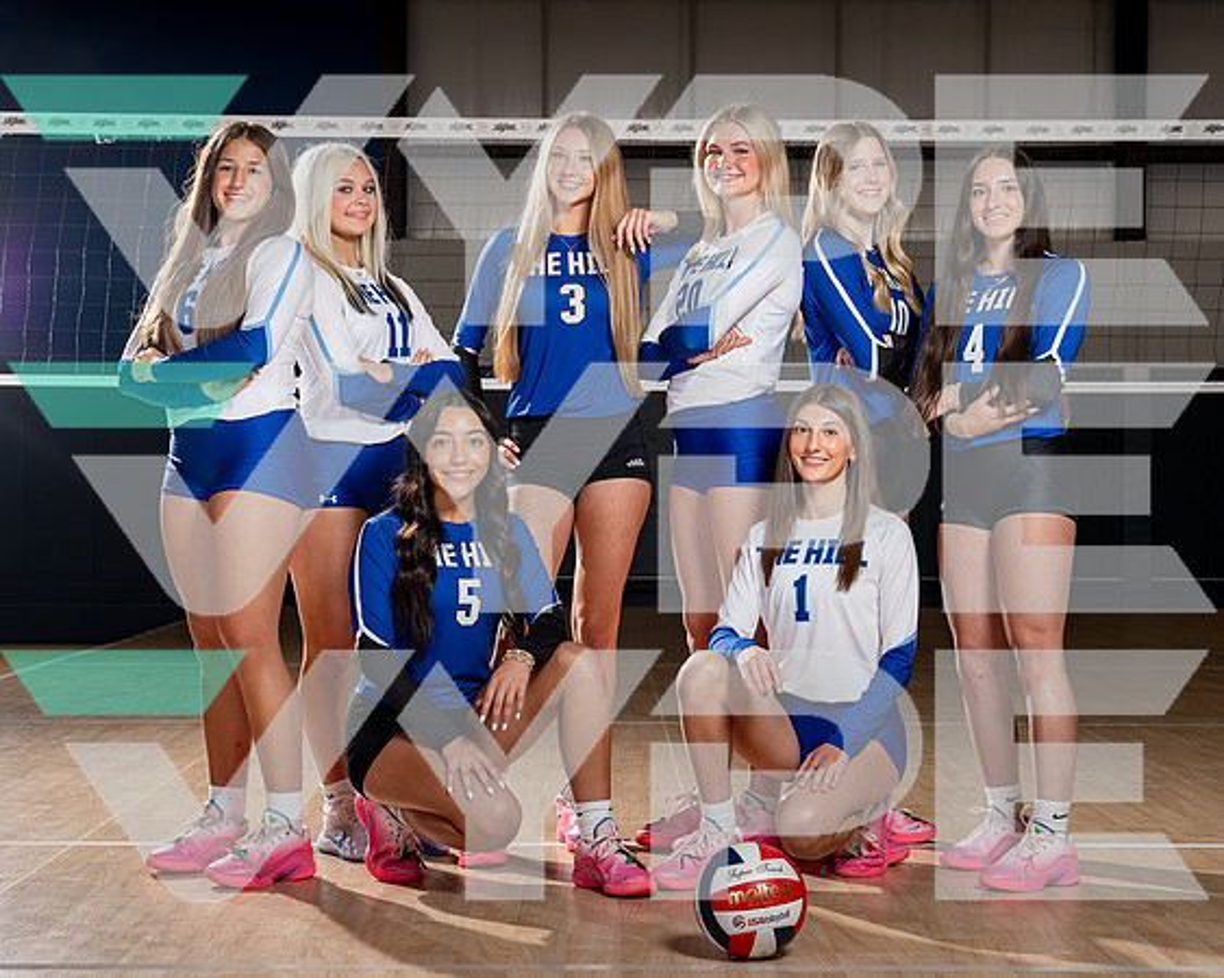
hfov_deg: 30.0
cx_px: 612
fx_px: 2284
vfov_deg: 24.2
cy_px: 489
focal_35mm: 63
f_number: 8
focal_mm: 56
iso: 100
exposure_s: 1/250
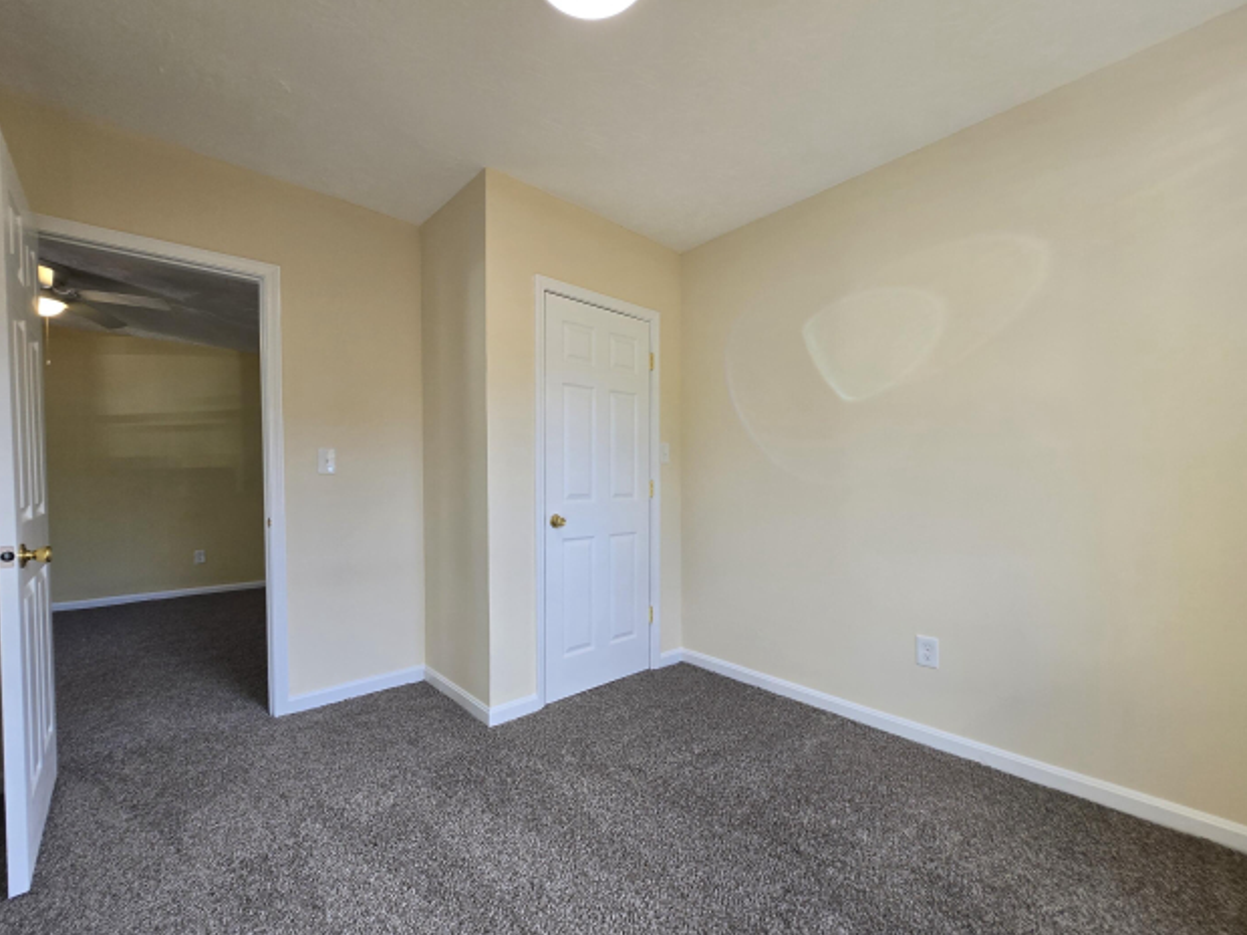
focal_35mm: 14
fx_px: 504
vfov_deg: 85.5
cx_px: 589
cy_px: 500
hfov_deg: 102.0
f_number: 2.2
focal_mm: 1.7
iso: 50
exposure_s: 1/60
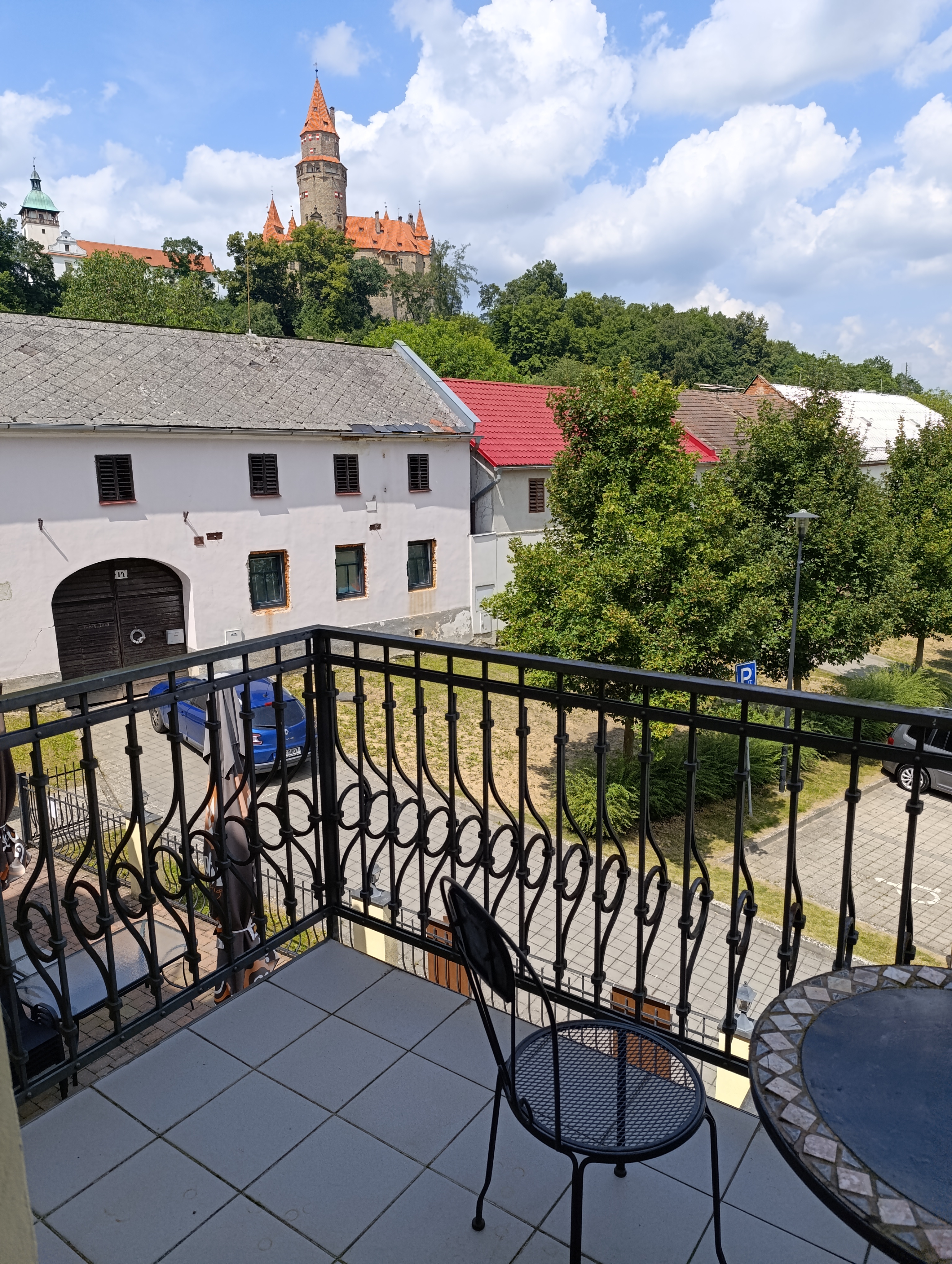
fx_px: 841
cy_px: 632
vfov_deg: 73.8
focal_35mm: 23
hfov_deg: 59.0
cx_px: 476
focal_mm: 6.14
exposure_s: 1/662
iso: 50
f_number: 1.6
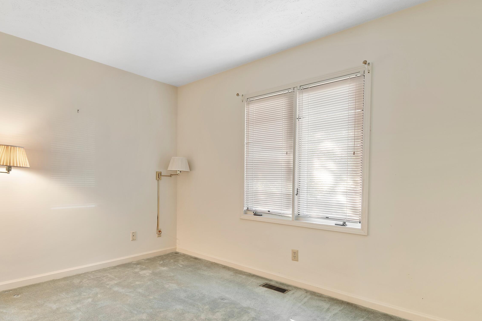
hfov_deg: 83.5
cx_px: 207
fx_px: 268
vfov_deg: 61.5
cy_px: 188
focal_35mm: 20
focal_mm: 10
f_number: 4.5
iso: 100
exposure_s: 1
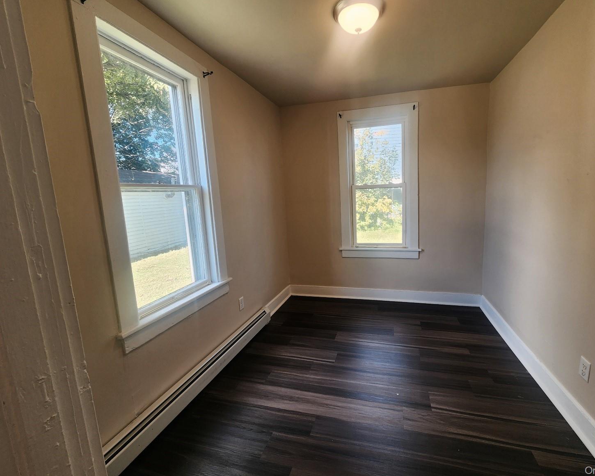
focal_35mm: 14
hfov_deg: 100.5
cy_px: 232
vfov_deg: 88.0
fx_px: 247
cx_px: 322
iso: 80
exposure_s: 1/120
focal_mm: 2.2
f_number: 2.2
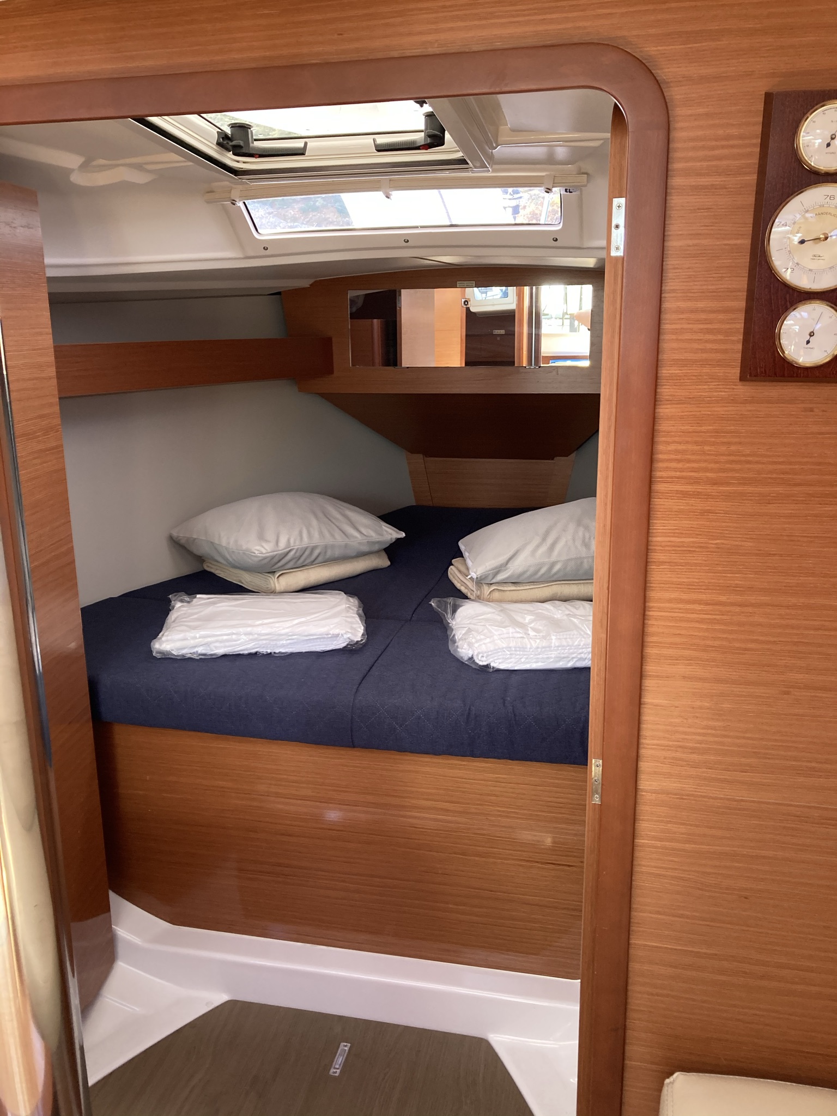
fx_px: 903
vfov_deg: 63.4
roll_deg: +2.6
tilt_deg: -12.2
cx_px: 418
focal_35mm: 28
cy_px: 558
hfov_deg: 49.7
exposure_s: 1/60
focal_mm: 3.99
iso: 100
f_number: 1.8
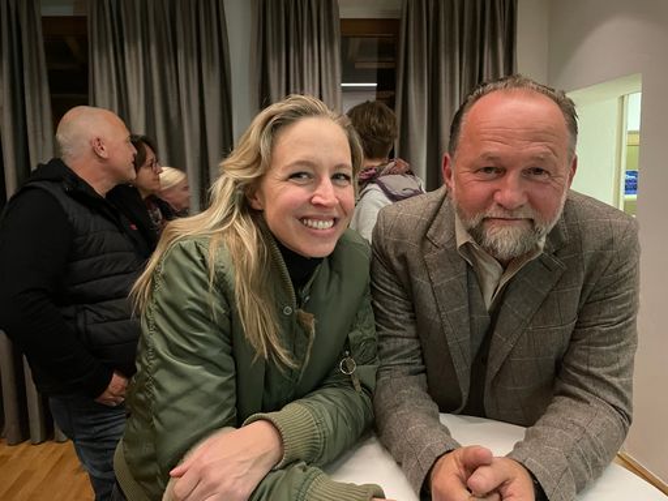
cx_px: 334
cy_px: 250
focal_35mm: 26
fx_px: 502
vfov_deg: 53.1
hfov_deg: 67.3
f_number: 1.6
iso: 1000
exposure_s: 1/30
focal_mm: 4.2
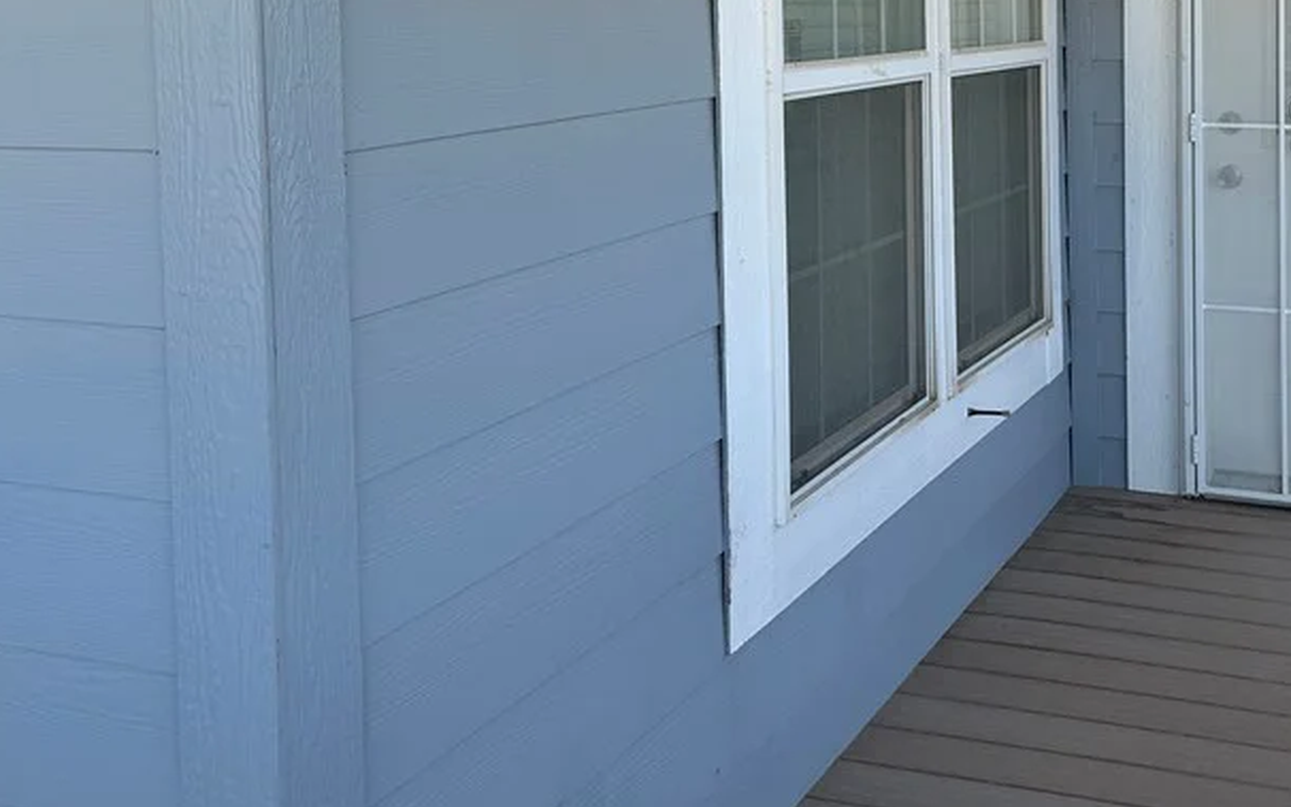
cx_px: 961
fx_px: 1513
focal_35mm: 43
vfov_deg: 28.7
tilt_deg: -2.3
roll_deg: -0.3
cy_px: 77
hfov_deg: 44.7
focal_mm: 6.86
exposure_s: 1/785
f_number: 1.78
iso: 80
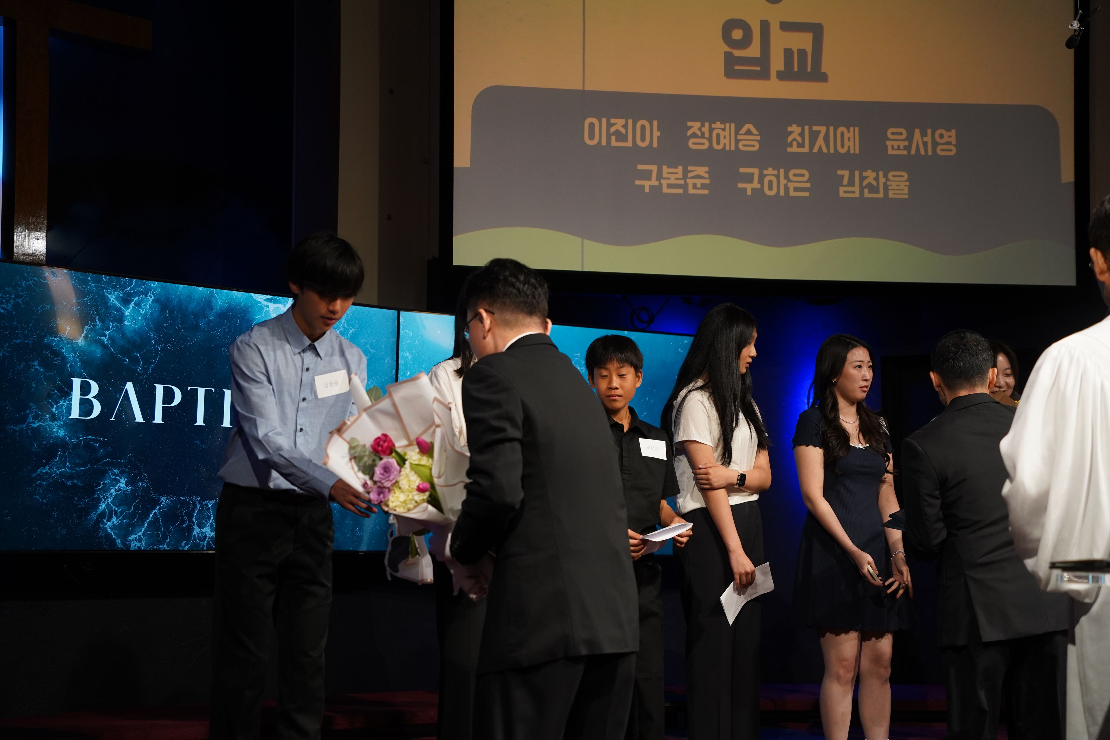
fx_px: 1696
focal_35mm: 55
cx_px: 555
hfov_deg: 36.2
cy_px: 370
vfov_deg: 24.6
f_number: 4
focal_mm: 55
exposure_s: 1/320
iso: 1600
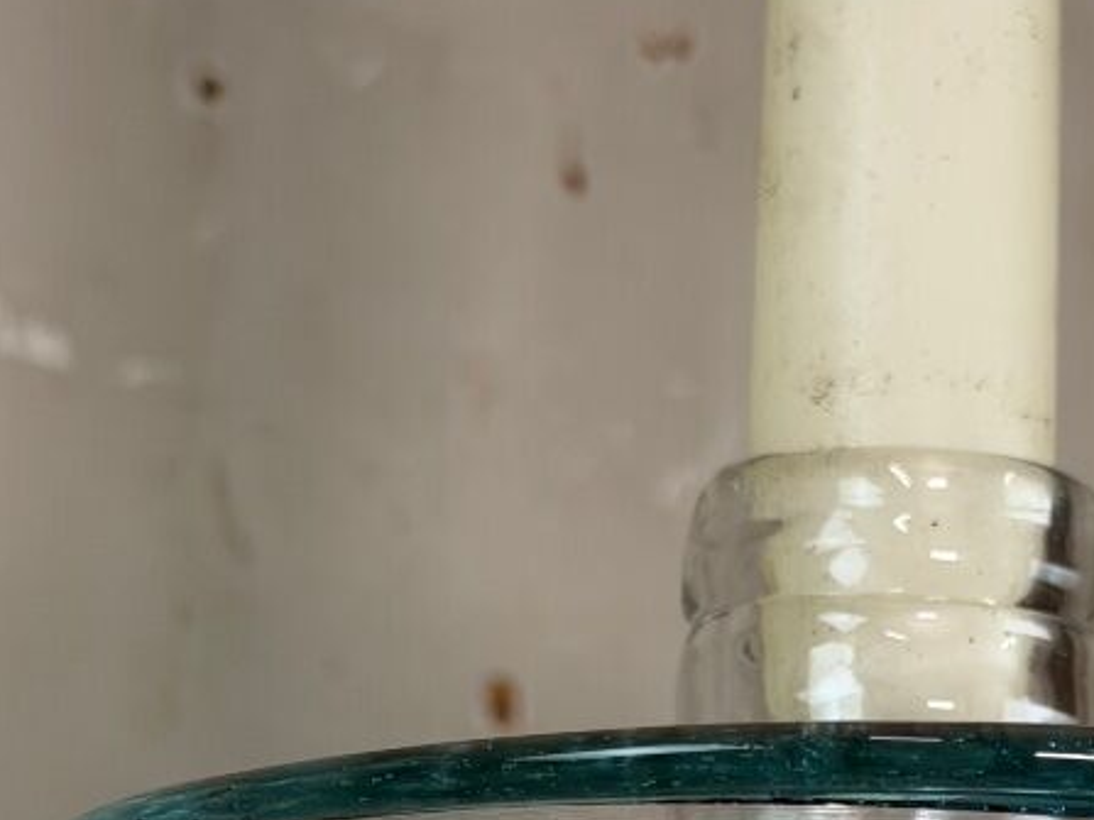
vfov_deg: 11.4
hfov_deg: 15.2
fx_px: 4076
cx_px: 857
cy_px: 849
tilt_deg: +11.2
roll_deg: -0.2
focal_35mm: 129
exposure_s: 1/100
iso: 80
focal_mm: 6.76
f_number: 1.78
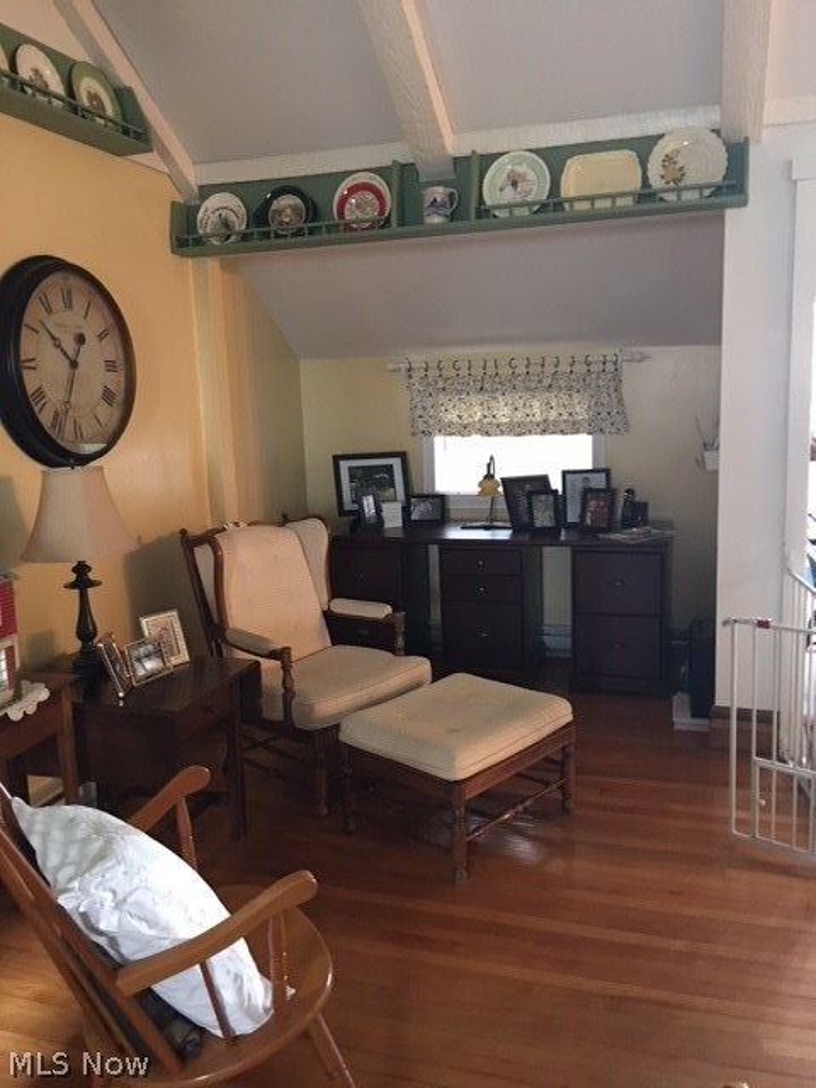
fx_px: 911
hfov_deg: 48.2
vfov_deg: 61.7
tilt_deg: -10.9
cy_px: 544
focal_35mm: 29
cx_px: 408
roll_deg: +1.0
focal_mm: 4.15
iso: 80
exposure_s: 1/4
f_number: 2.2
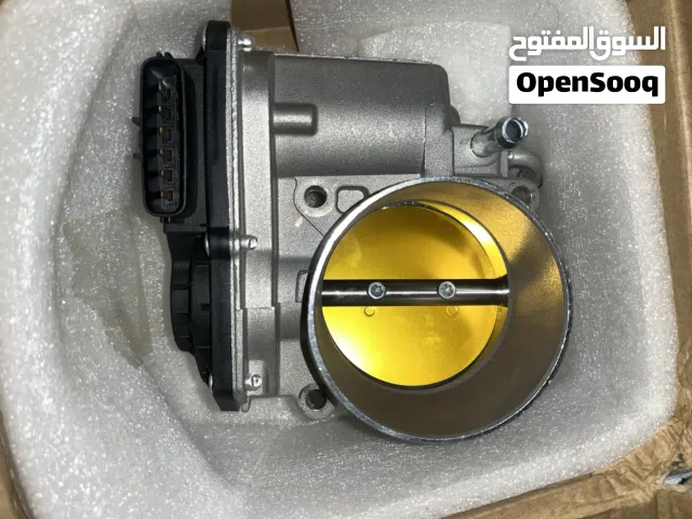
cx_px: 346
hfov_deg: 67.3
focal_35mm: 26
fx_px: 520
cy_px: 260
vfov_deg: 53.1
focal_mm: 5.1
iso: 32
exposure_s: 1/76
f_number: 1.6
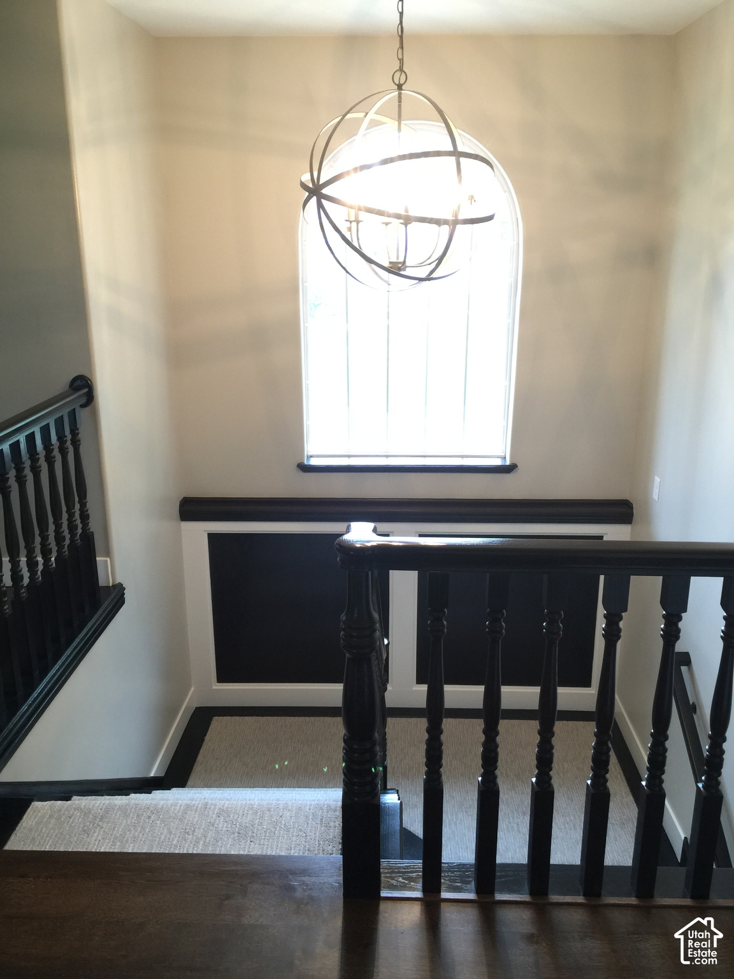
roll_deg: +0.2
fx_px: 820
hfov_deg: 48.2
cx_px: 367
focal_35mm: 29
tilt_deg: -16.8
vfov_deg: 61.7
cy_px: 490
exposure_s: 1/15
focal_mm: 4.15
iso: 50
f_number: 2.2
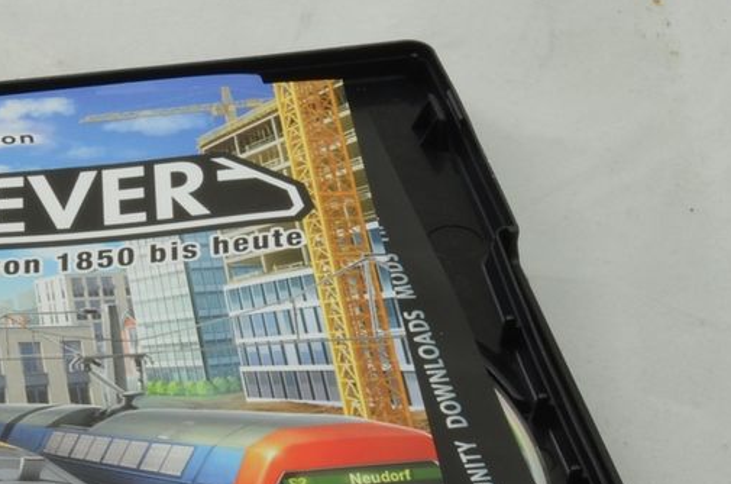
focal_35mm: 214
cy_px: 476
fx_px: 4334
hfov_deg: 9.3
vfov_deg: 6.4
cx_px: -449
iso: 100
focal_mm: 40
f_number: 20
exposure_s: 1/1.3
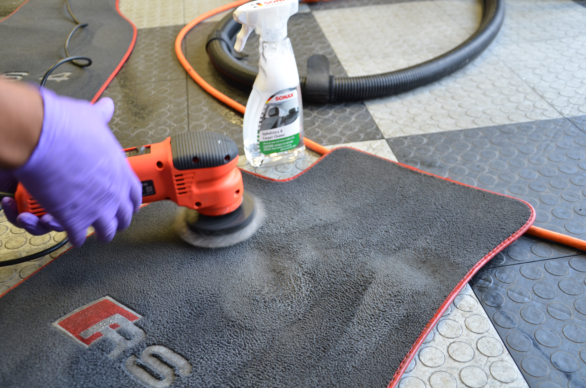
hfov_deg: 53.2
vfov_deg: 36.7
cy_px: 194
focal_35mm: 36
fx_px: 585
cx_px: 293
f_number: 4.5
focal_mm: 24
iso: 400
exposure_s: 1/80
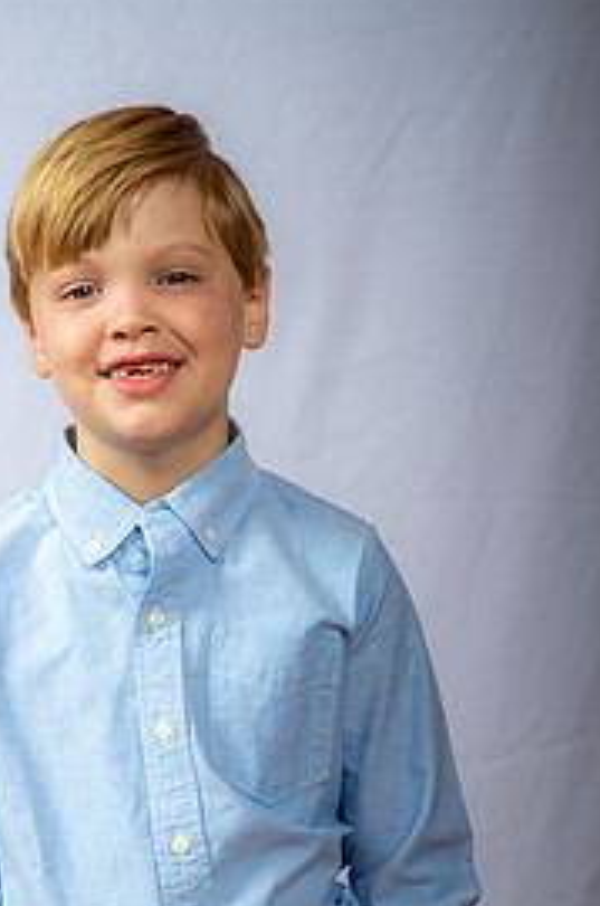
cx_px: 163
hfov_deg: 10.5
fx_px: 3262
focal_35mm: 130
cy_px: 678
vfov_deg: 15.7
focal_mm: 78
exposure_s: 1/200
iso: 250
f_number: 6.3
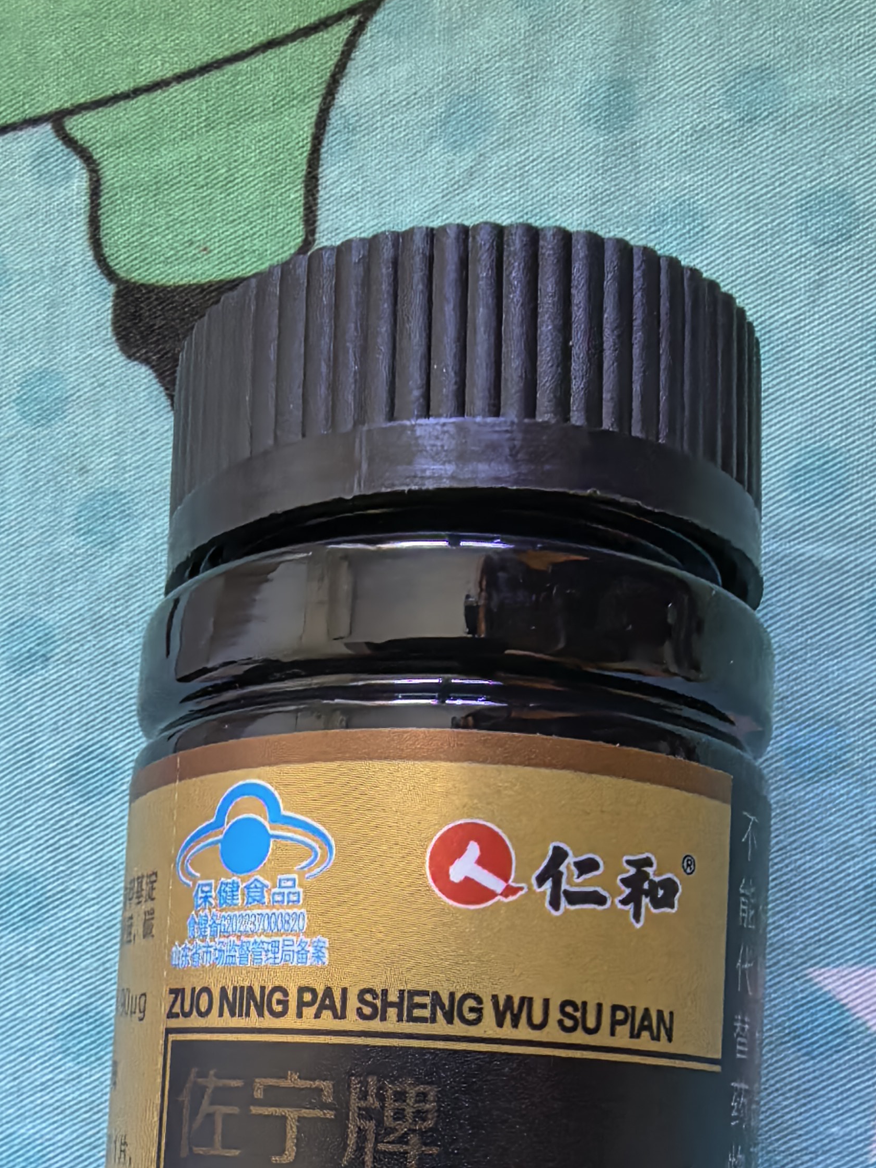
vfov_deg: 40.2
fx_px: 1484
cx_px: 254
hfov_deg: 32.4
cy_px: 1017
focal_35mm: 44
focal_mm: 1.76
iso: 320
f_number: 2.2
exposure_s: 1/33.3
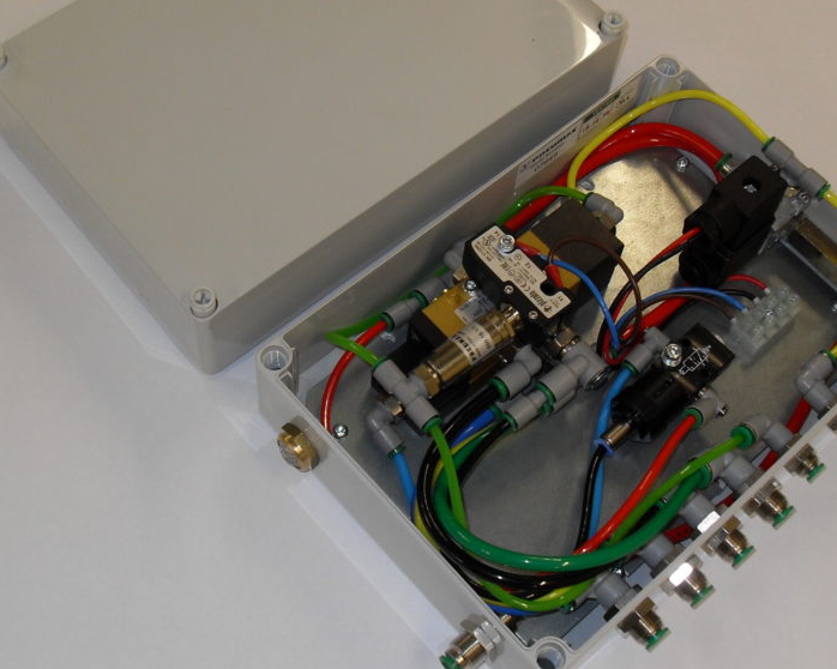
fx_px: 1313
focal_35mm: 53
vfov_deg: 28.6
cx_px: 397
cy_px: 287
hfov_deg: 35.4
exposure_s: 1/45
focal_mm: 6.3
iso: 100
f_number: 2.8
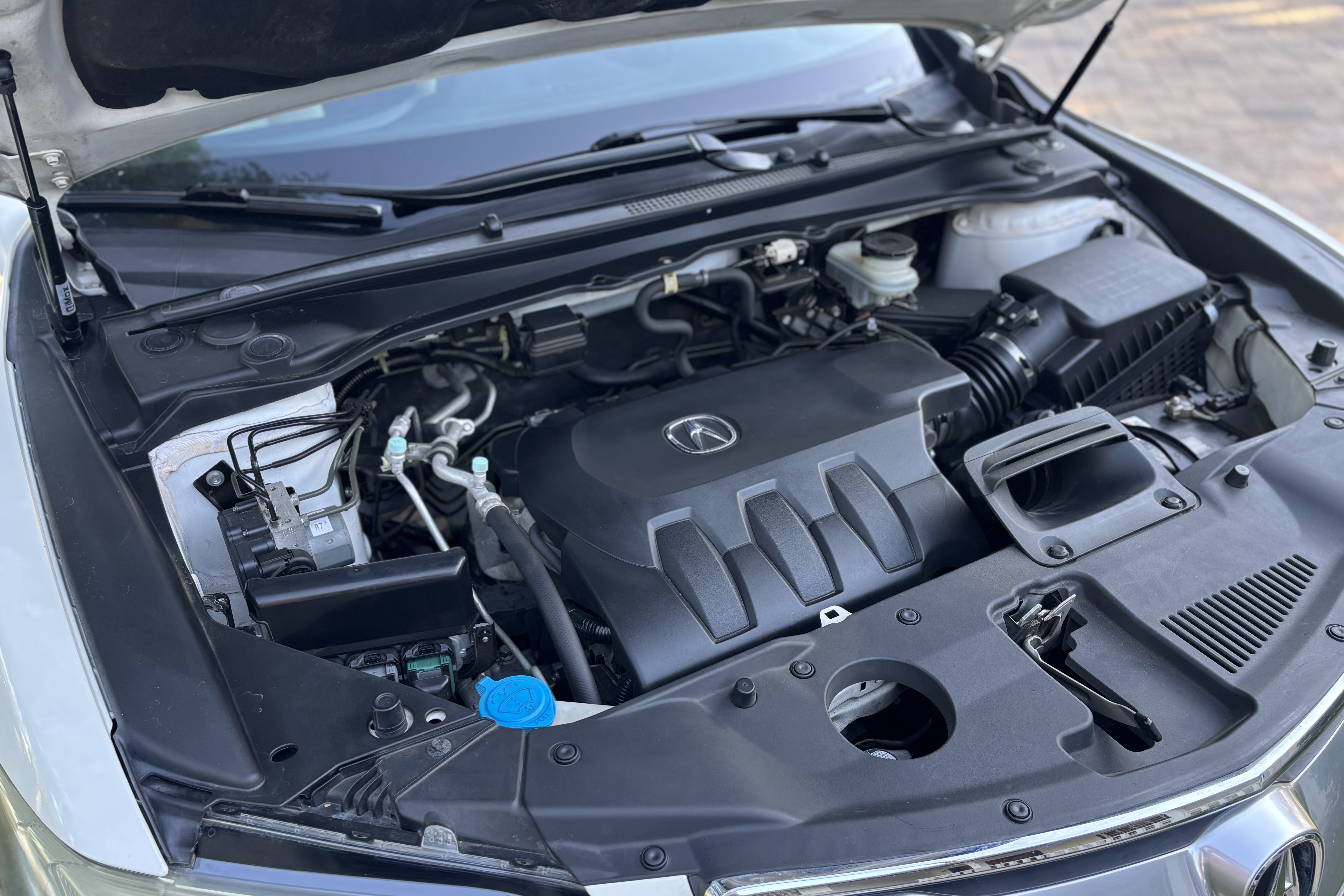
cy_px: 486
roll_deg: -0.3
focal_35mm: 28
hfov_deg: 65.5
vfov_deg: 46.4
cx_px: 682
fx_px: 1045
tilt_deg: -34.6
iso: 80
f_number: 1.6
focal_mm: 5.96
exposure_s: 1/121
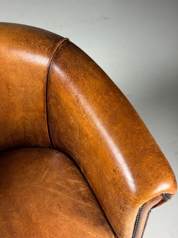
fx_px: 329
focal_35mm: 48
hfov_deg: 30.3
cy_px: 119
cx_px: 89
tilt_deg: -45.8
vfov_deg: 39.7
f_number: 1.78
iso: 200
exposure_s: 1/50
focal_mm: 6.76
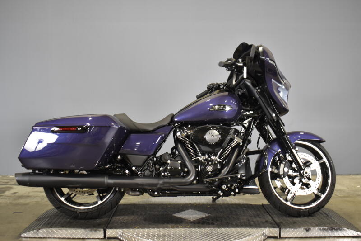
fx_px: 391
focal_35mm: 39
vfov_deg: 34.2
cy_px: 120
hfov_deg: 49.6
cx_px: 180
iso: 400
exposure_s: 1/15
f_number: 4
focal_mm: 26
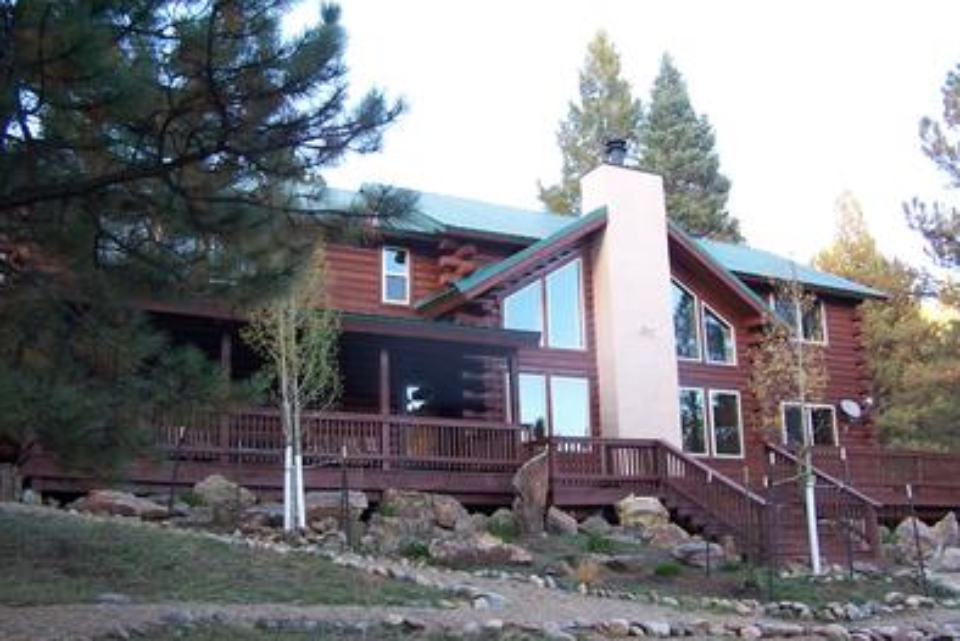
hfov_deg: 48.4
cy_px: 362
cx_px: 481
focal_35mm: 40
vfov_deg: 33.4
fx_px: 1067
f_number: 2.8
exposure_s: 1/30
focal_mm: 6.3
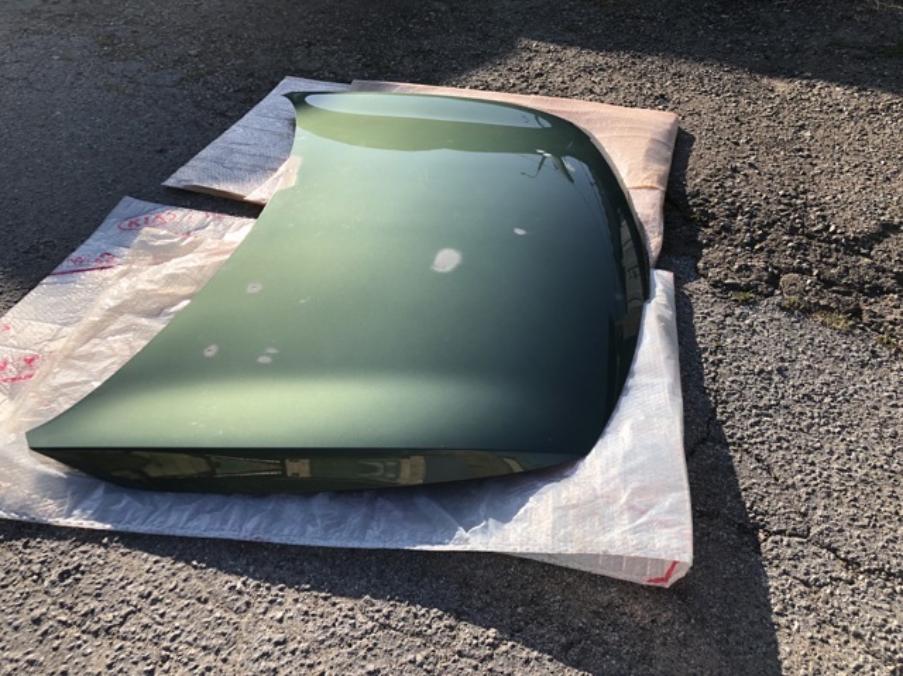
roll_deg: +2.5
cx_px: 452
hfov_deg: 63.5
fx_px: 730
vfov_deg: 49.7
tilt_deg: -37.6
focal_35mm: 28
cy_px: 338
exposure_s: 1/1389
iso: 20
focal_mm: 4
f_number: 1.8
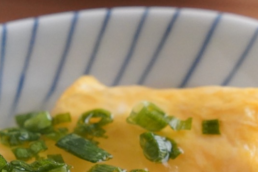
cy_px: 157
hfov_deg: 7.8
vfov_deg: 5.2
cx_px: 26
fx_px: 1885
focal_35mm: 263
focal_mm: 70
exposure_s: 1/500
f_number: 6.3
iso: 8000
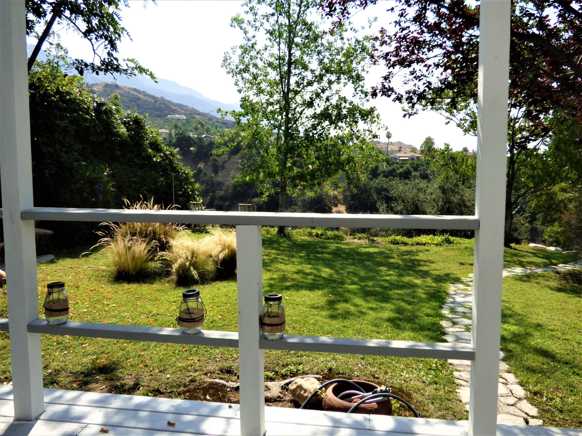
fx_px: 488
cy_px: 218
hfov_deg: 61.7
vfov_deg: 48.2
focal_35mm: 29
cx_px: 291
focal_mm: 5.04
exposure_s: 1/800
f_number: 3.2
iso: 100
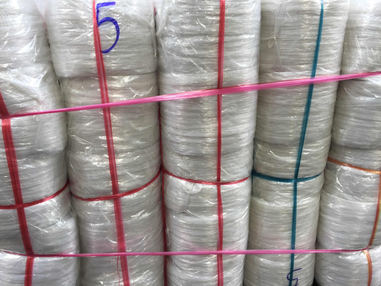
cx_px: 190
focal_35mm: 29
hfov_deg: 61.7
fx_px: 319
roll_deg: -1.6
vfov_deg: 48.2
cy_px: 143
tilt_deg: -20.3
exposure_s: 1/101
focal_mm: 4.15
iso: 32
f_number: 2.2
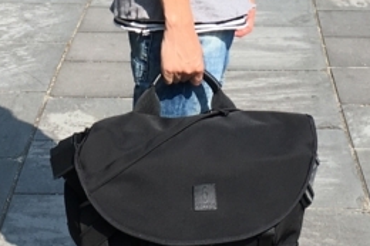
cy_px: -81
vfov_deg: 11.2
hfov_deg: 17.2
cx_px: 152
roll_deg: +0.2
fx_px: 1222
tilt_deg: -11.2
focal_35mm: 119
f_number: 2.2
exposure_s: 1/884
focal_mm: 4.15
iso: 25
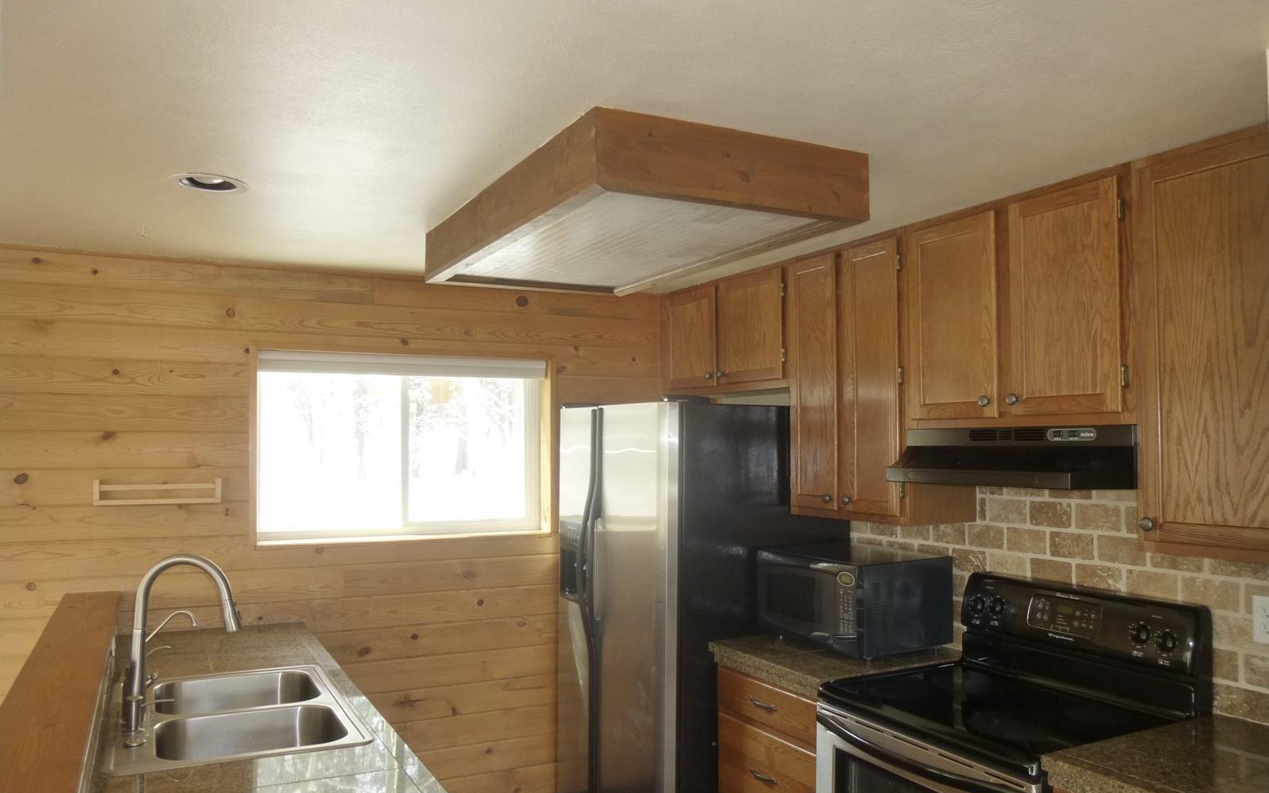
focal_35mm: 27
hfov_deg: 68.4
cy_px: 415
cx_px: 638
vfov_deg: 46.0
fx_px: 934
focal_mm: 4.5
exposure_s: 1/60
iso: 100
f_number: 3.1
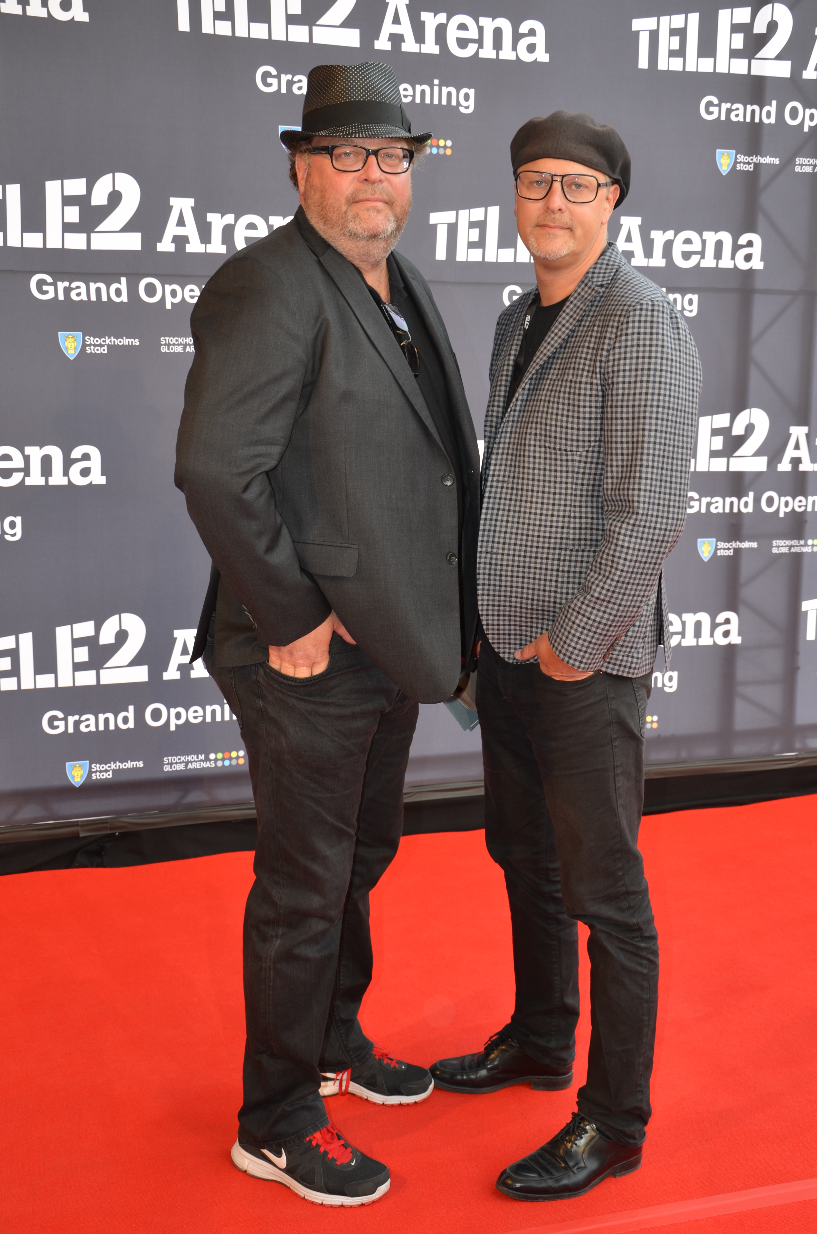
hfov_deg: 33.3
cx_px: 415
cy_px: 619
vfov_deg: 48.5
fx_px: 1368
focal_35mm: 40
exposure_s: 1/100
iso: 200
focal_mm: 26
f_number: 5
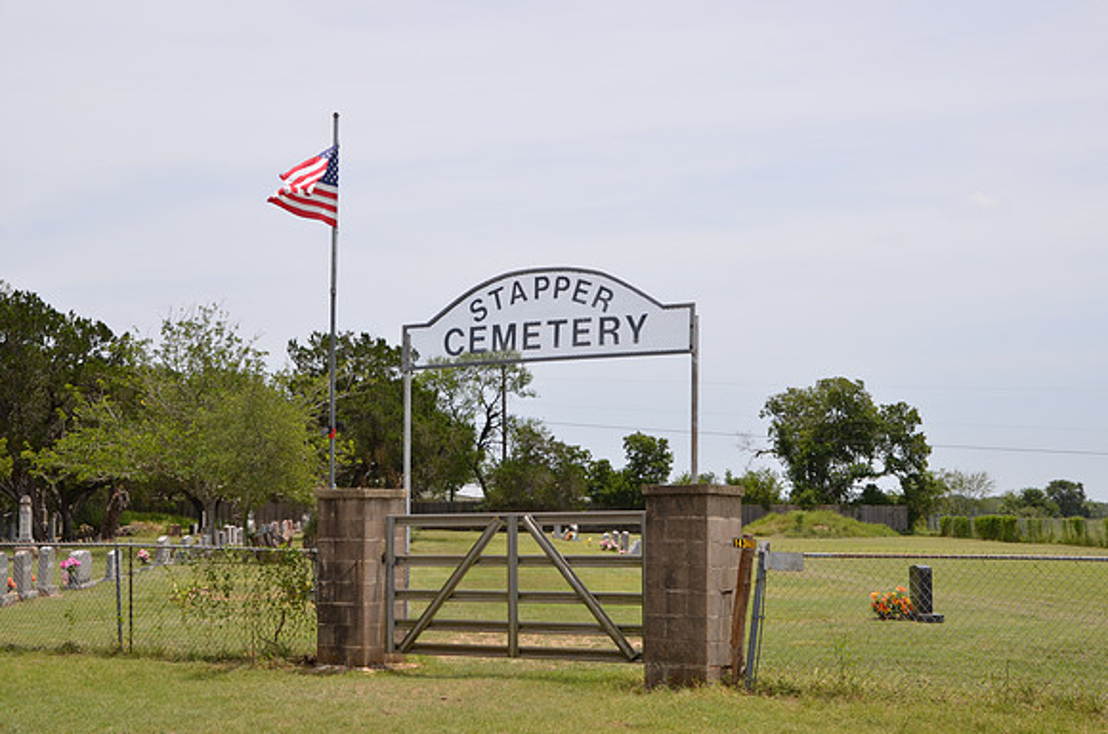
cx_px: 554
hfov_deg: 37.9
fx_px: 1612
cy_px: 367
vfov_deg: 25.6
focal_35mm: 52
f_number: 9
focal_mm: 35
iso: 100
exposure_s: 1/250
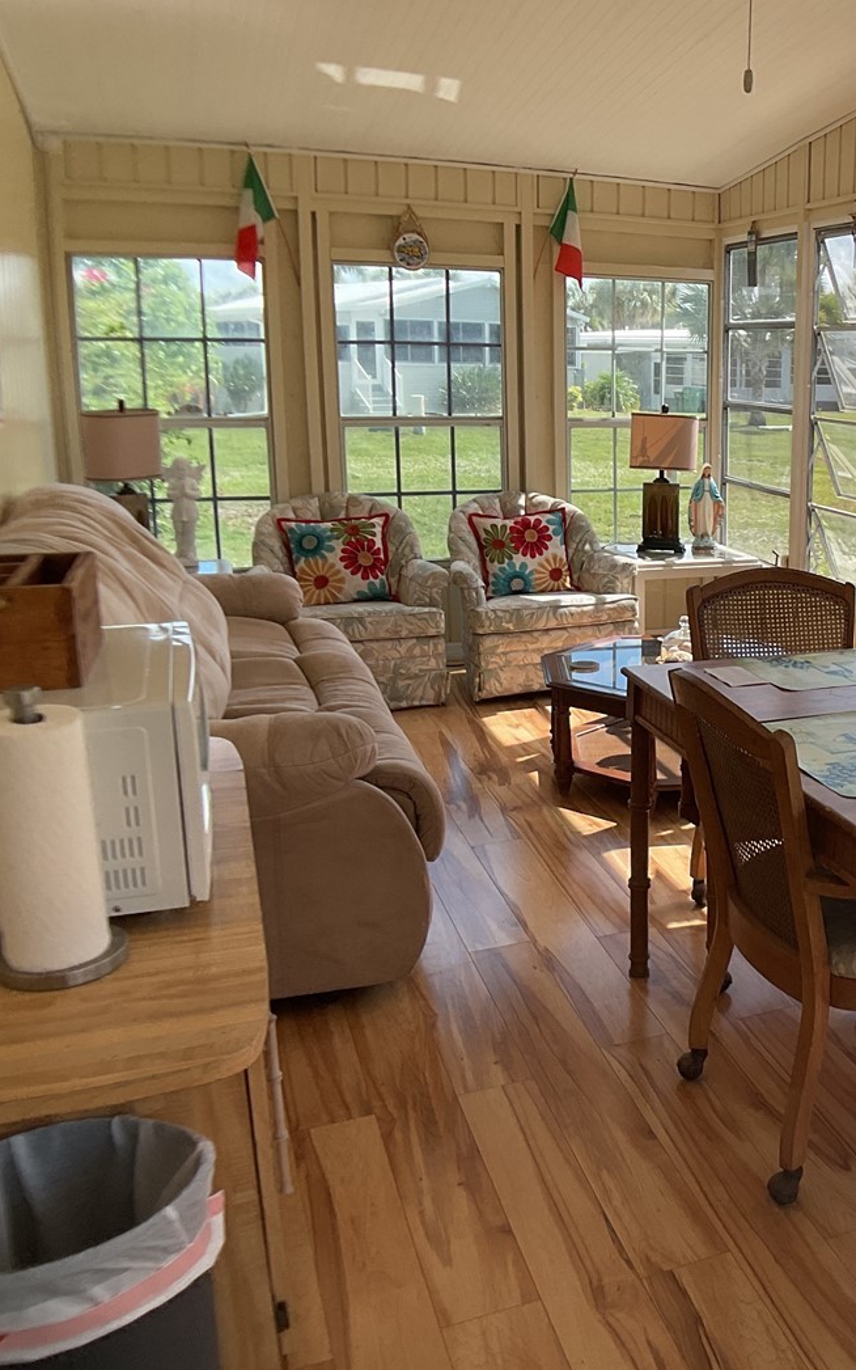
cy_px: 675
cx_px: 811
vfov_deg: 42.6
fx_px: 1754
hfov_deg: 26.3
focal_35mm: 47
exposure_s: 1/568
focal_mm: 3
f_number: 1.8
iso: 16
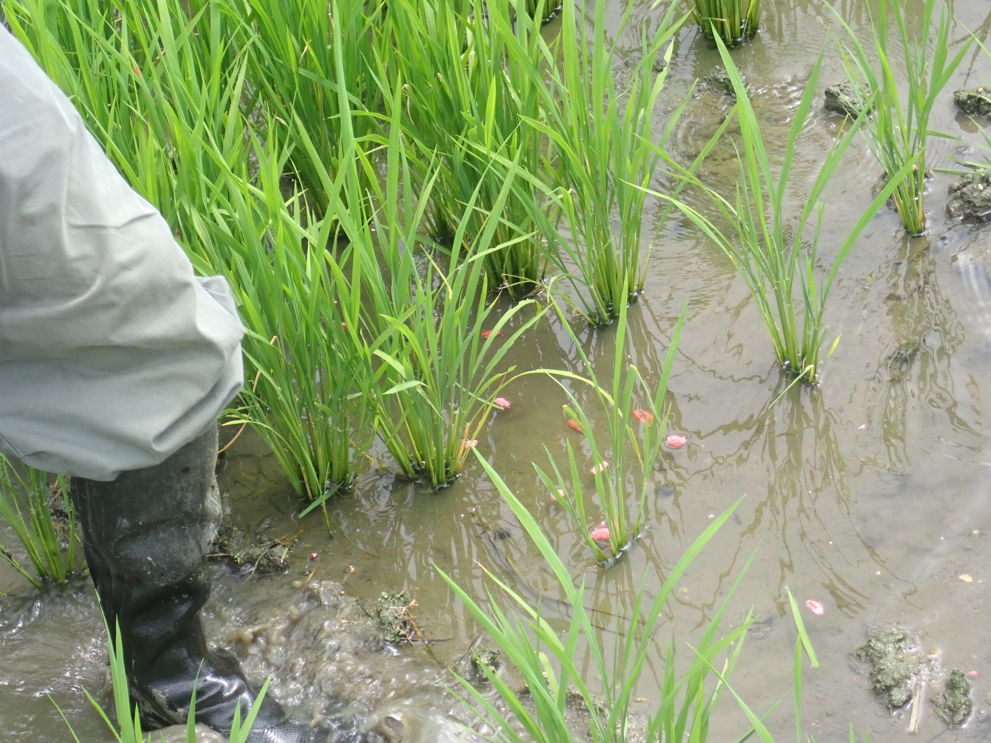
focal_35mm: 101
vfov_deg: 14.6
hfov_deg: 19.4
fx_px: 2891
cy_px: 369
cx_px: 493
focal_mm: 18
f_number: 4.9
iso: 200
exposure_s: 1/160
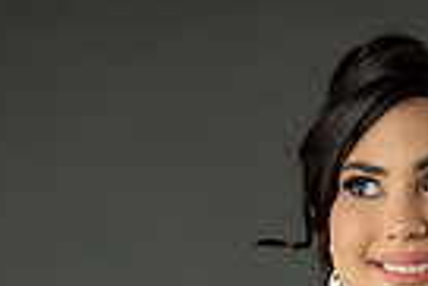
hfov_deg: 10.5
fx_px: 2321
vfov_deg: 6.8
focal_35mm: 195
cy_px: 597
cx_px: 403
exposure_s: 1/250
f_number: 3.2
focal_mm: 59
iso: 250
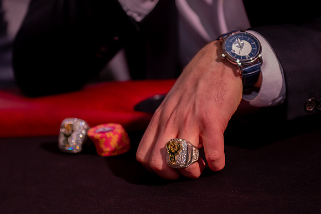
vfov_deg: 10.6
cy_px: 102
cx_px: 150
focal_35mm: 129
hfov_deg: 15.8
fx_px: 1153
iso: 3200
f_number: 2.8
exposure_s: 1/400
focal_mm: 70
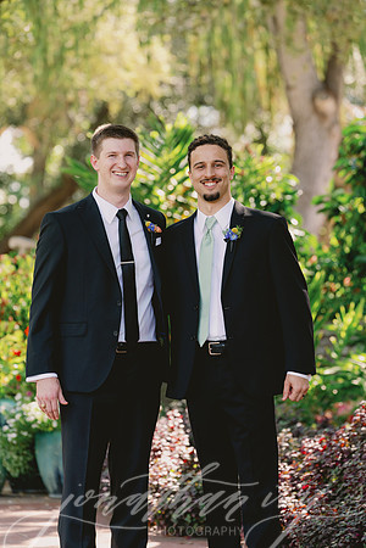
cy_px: 274
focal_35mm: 174
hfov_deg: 7.9
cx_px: 183
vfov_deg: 11.8
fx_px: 2653
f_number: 4.5
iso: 400
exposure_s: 1/400
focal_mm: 174
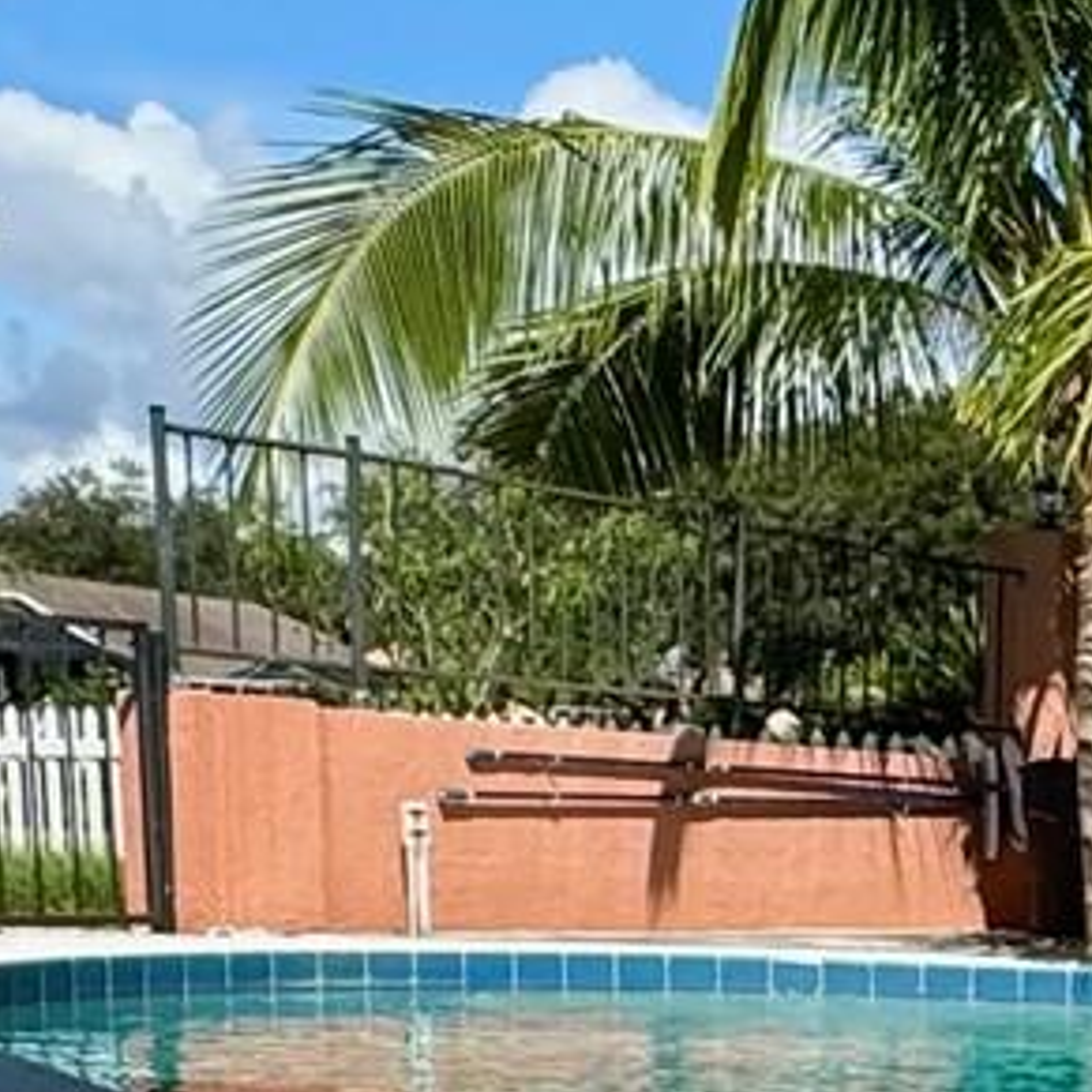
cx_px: 1004
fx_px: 2427
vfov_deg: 25.1
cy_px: 790
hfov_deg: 24.6
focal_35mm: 68
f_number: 2.2
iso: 50
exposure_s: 1/2083
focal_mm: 2.22
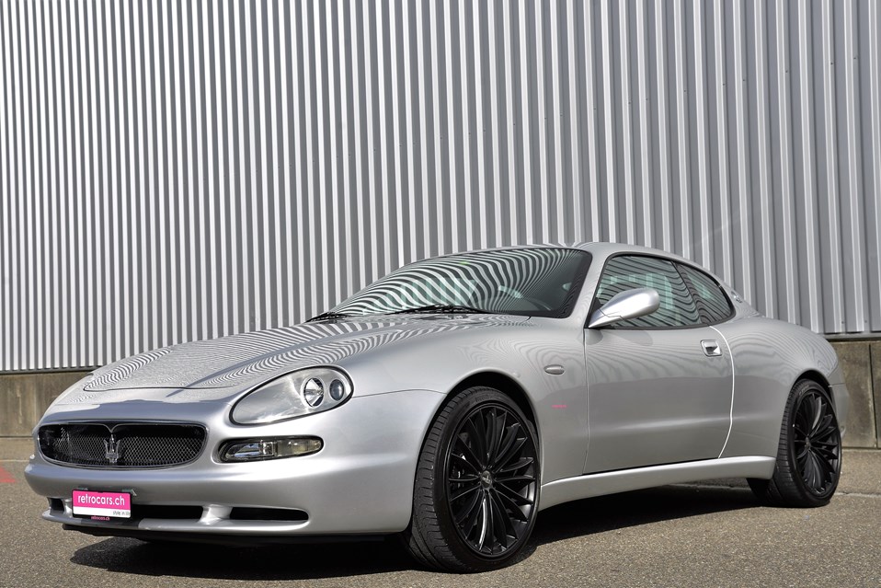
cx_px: 440
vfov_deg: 28.1
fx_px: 1175
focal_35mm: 48
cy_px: 294
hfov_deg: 41.1
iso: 200
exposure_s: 1/400
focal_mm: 48
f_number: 8
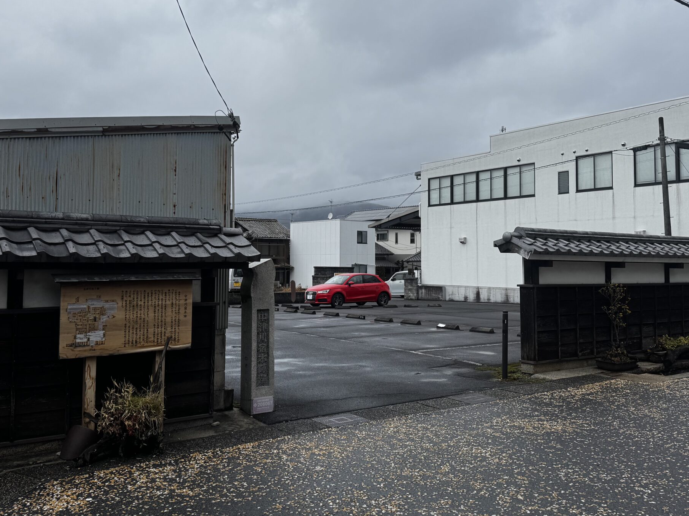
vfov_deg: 41.7
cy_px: 223
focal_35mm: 34
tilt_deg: +3.6
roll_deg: -0.1
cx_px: 329
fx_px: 677
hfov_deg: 53.9
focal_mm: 6.76
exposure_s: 1/3247
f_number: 1.78
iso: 80
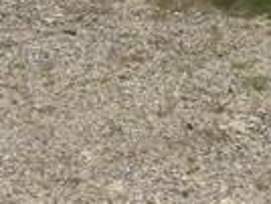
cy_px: -455
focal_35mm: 188
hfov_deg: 10.3
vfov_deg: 6.9
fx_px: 1474
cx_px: -77
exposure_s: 1/2000
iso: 125
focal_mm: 4.9
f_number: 4
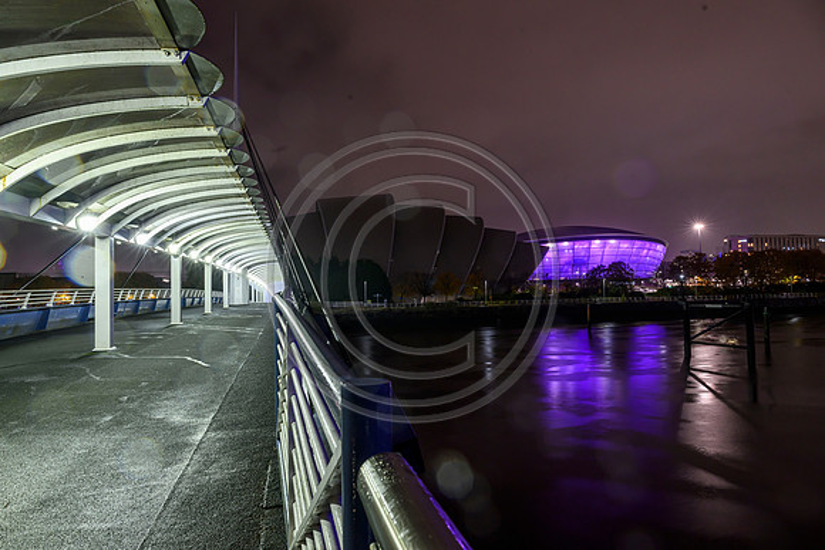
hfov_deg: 73.7
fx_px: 550
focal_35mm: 24
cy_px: 275
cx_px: 412
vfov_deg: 53.2
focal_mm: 24
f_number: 11
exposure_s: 2
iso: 500
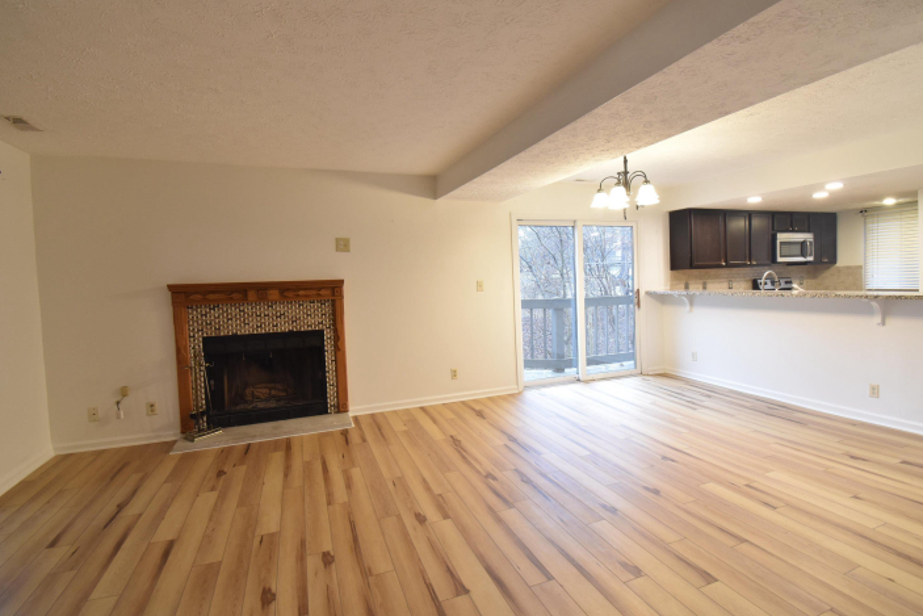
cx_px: 465
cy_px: 306
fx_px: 410
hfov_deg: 96.7
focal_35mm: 16
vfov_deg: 73.8
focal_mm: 10
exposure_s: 1/5
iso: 400
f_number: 8
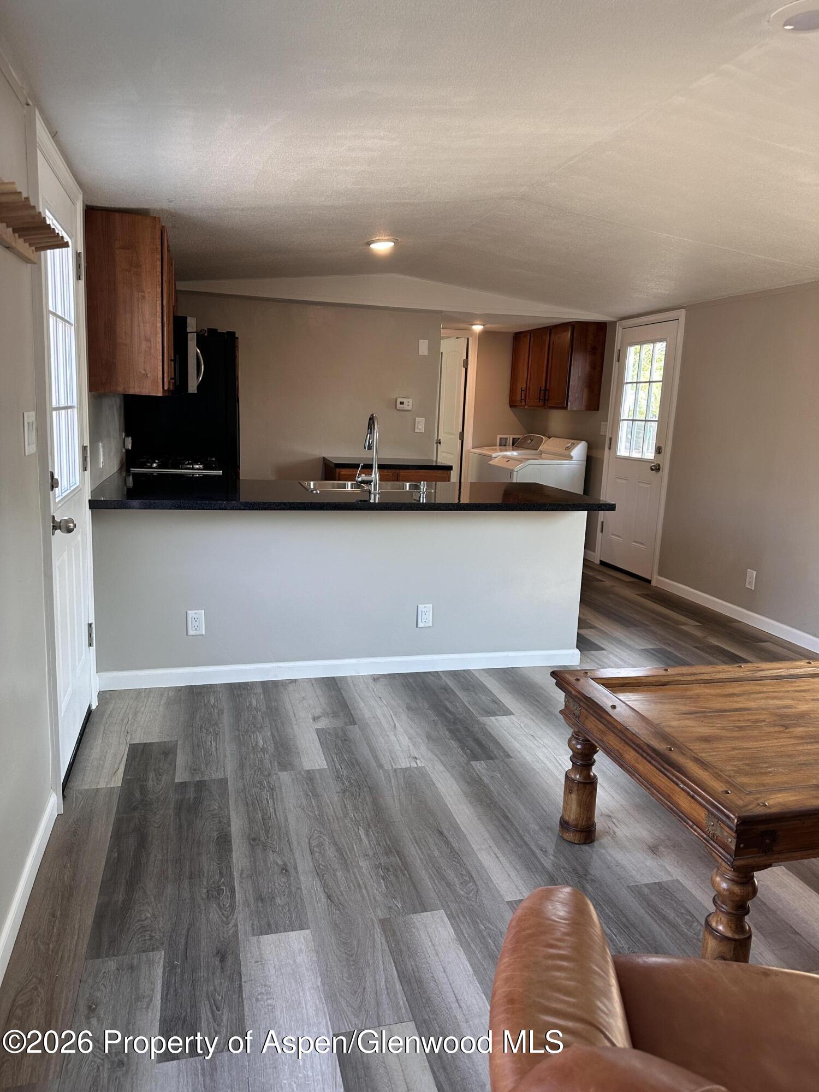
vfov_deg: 71.6
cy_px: 546
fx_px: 757
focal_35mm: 24
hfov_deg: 56.8
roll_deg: -2.1
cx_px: 410
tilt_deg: -8.7
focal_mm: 6.86
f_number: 1.78
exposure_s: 1/120
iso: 125
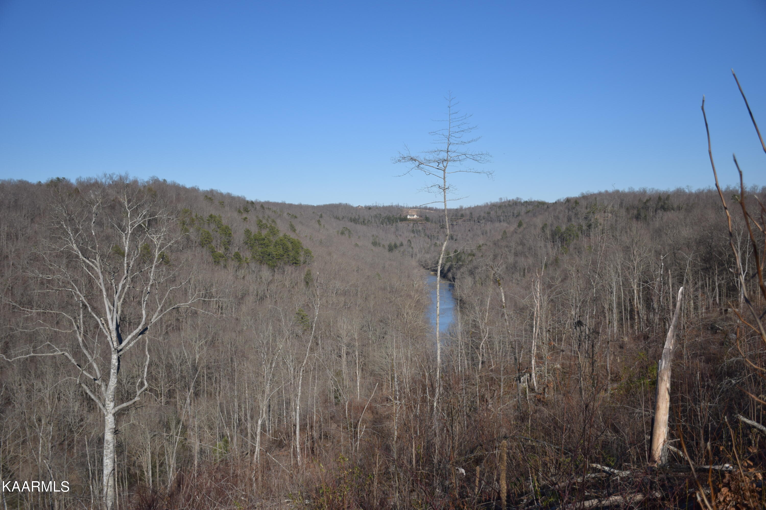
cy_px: 255
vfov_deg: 36.9
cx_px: 383
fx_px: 766
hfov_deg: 53.1
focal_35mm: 36
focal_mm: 24
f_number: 3.8
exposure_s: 1/3200
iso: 200
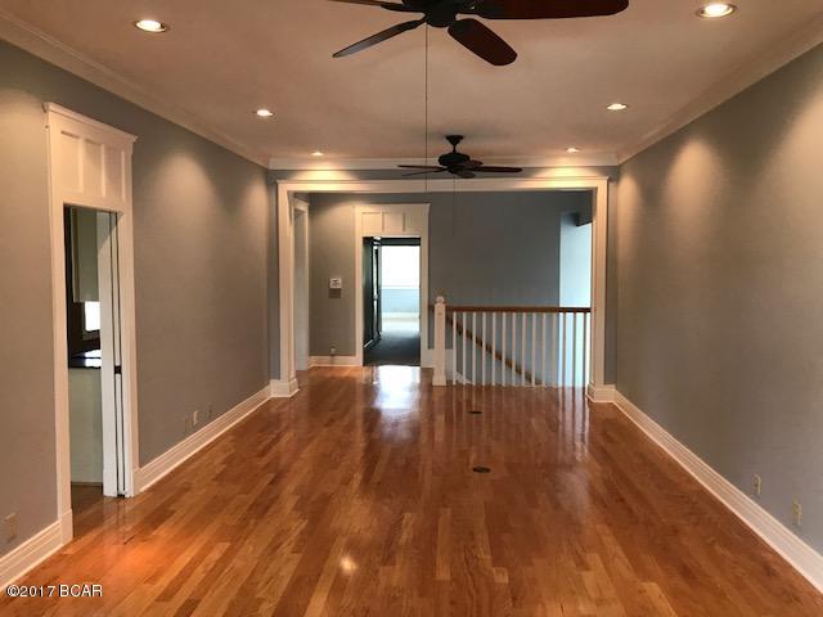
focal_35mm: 28
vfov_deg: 49.7
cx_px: 412
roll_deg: -0.2
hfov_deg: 63.4
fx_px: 666
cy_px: 308
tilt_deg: -3.3
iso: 40
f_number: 1.8
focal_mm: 3.99
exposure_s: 1/20
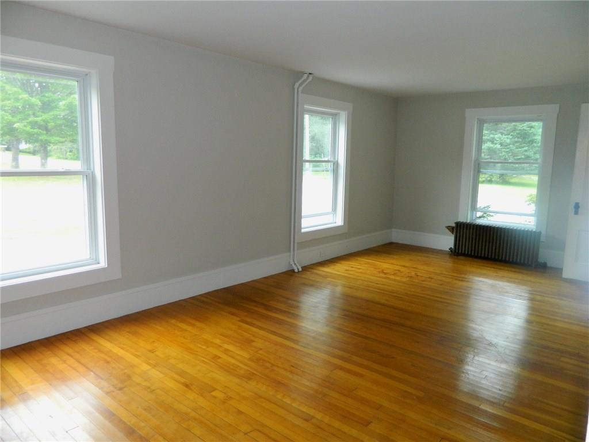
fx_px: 425
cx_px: 294
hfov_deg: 69.4
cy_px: 221
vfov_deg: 54.9
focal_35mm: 25
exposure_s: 1/30
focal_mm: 4.5
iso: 320
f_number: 3.1
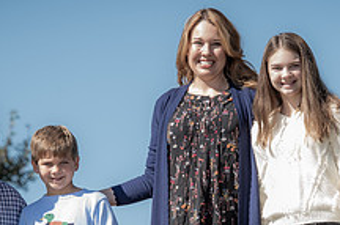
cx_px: 190
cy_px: 252
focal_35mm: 444
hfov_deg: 4.7
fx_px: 4184
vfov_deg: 3.1
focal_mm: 165
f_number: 5
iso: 50
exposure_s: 1/250
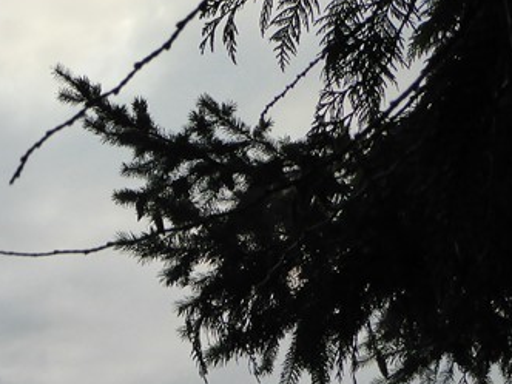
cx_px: -109
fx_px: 2100
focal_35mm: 142
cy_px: 571
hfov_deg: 13.5
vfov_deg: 10.1
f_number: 3.9
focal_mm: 7.8
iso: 200
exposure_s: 1/500
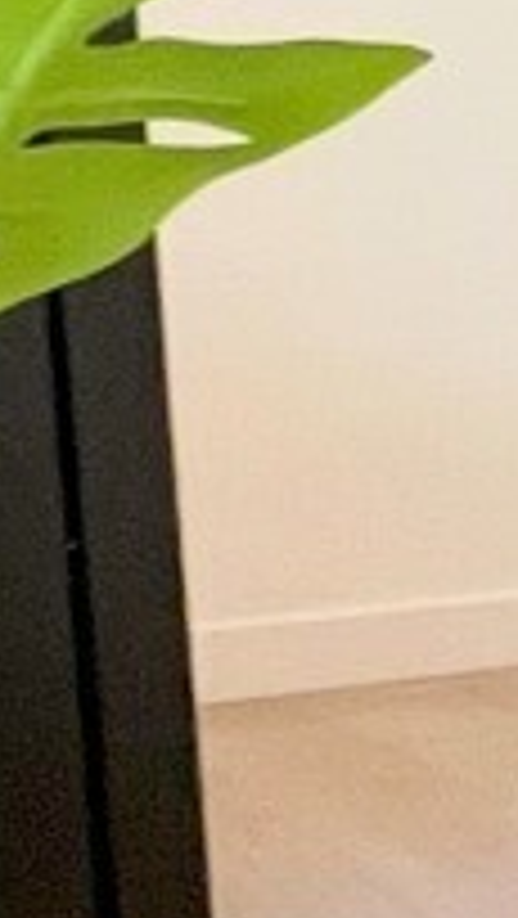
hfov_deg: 7.7
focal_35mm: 111
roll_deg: -0.2
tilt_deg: -6.9
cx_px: 2013
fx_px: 2706
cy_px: 441
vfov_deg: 19.3
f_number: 1.8
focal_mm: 1.57
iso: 250
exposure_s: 1/60
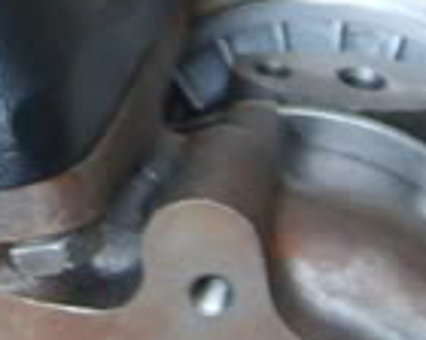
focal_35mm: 195
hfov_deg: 9.9
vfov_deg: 7.7
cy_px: -216
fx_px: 2459
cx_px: 58
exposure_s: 1/20
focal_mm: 5.8
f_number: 2.8
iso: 140
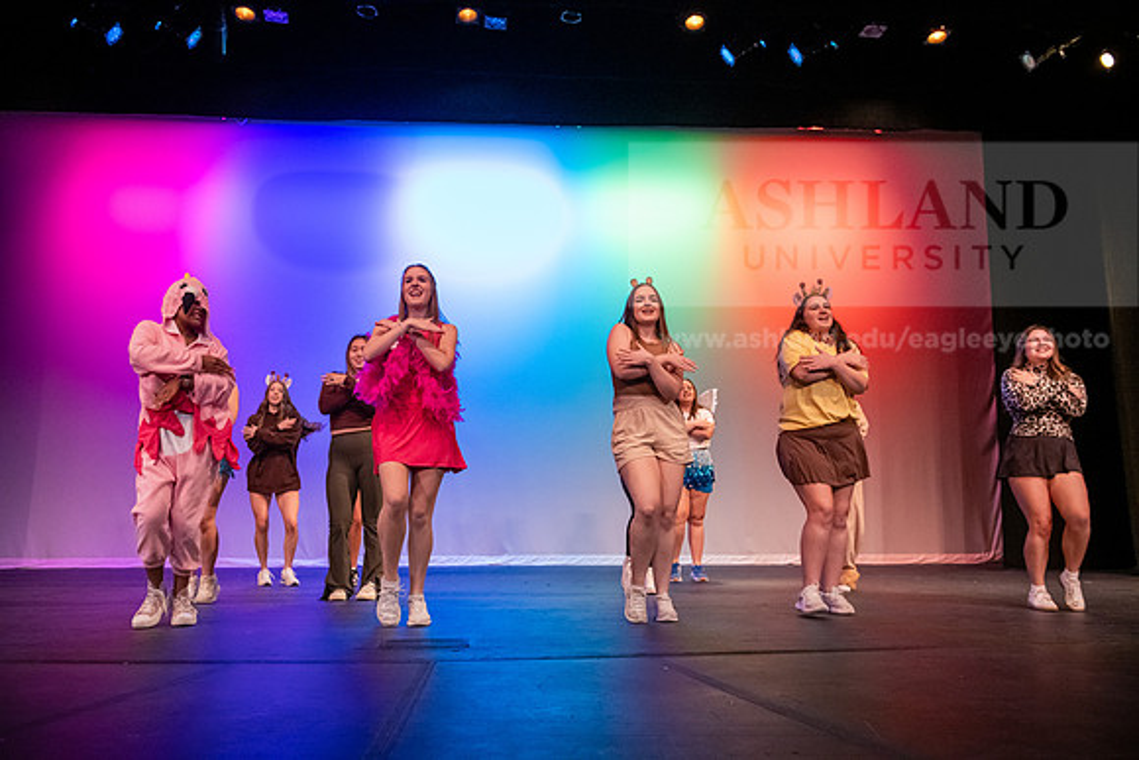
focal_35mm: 32
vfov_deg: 41.1
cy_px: 380
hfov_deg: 58.7
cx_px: 570
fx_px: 1013
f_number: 3.5
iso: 4000
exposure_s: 1/250
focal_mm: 32
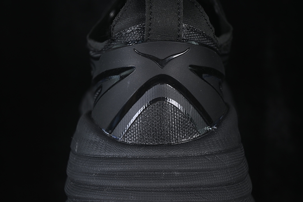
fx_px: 631
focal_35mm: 75
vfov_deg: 18.2
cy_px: 101
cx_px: 152
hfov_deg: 27.0
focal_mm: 50
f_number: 6.3
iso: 160
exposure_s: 1/50
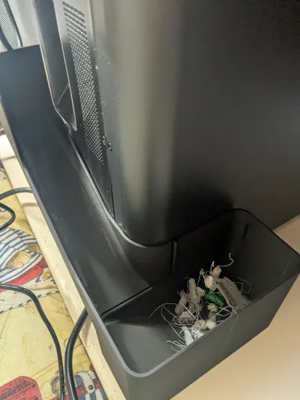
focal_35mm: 27
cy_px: 200
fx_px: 312
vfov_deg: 65.3
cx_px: 150
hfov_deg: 51.4
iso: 372
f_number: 1.73
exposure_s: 1/99.9
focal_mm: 4.38
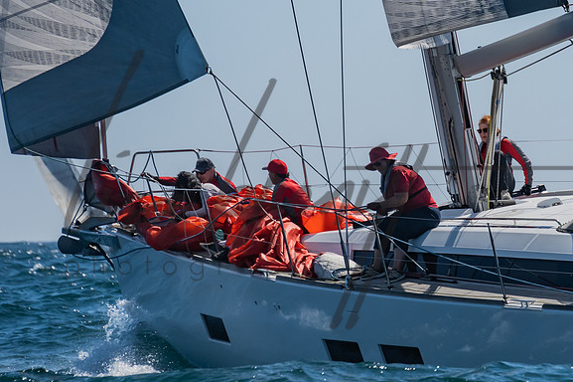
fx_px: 7938
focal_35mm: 499
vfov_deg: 2.8
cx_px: 450
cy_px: 123
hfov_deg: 4.1
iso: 160
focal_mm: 200
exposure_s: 1/2000
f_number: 6.3
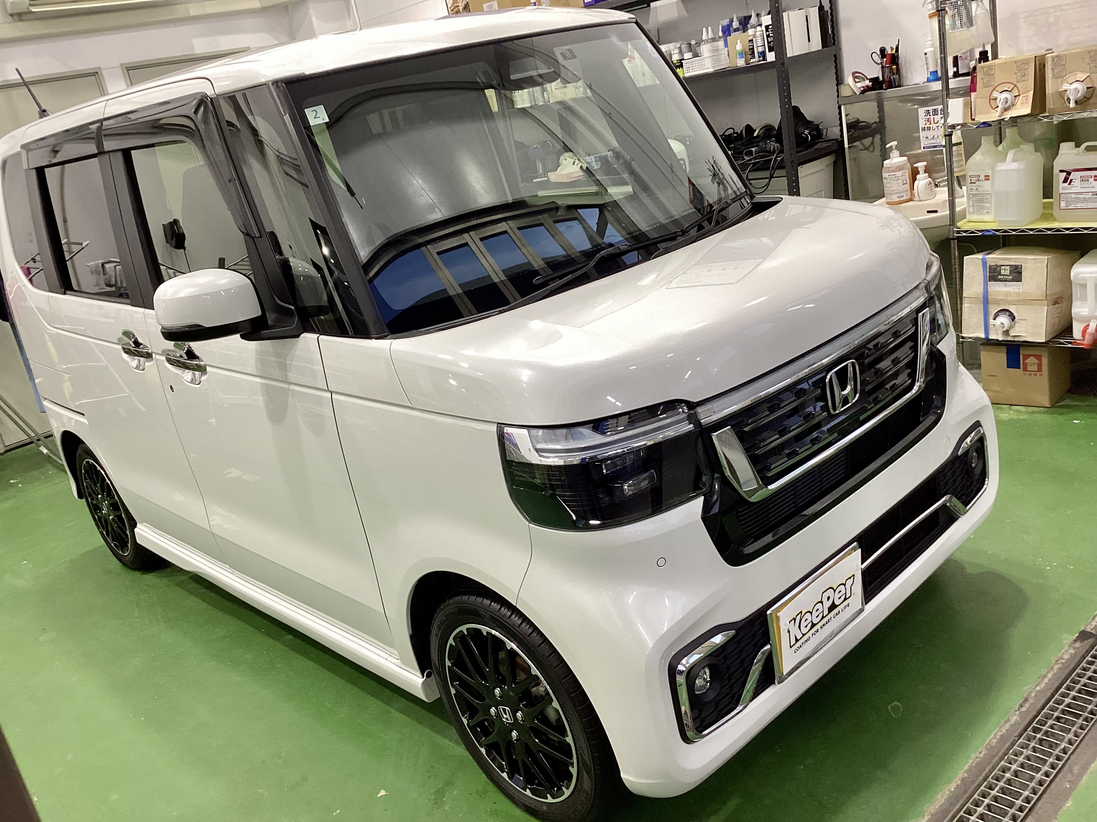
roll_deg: +12.8
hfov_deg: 58.4
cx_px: 548
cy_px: 411
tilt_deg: -17.8
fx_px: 982
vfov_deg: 45.4
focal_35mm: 31
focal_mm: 3.3
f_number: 2.4
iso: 80
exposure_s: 1/50
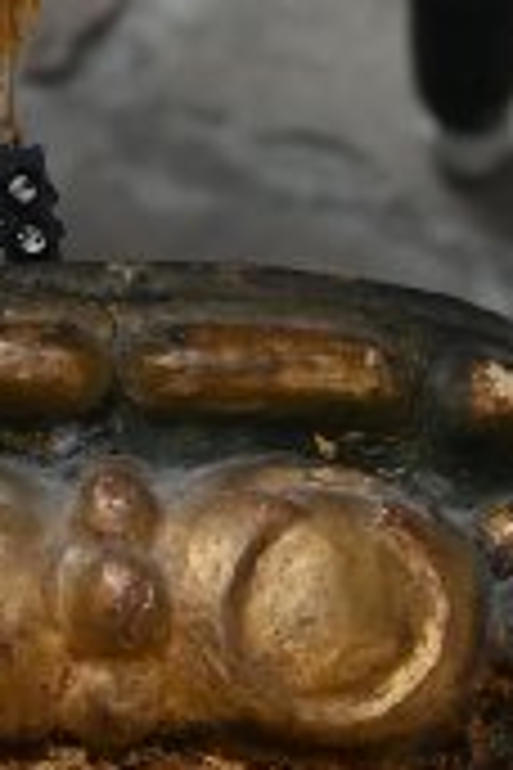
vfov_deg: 7.4
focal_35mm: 274
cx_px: 328
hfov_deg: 5.0
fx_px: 5856
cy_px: 1261
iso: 160
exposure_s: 1/250
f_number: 5.6
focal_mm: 26
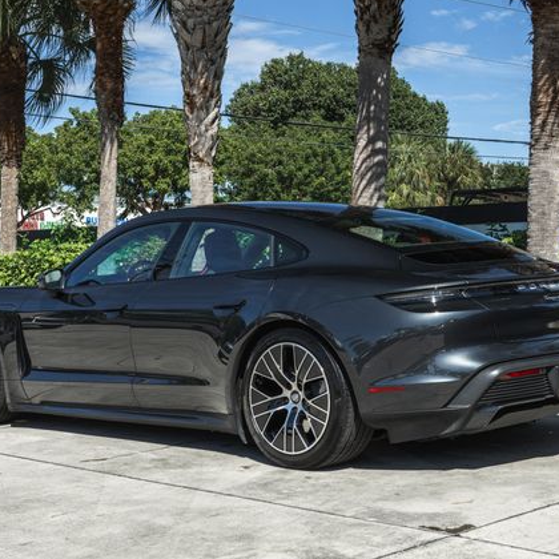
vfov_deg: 26.5
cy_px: 277
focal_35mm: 65
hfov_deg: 26.5
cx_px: 295
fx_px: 1188
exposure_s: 1/100
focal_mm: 42
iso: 100
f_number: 8
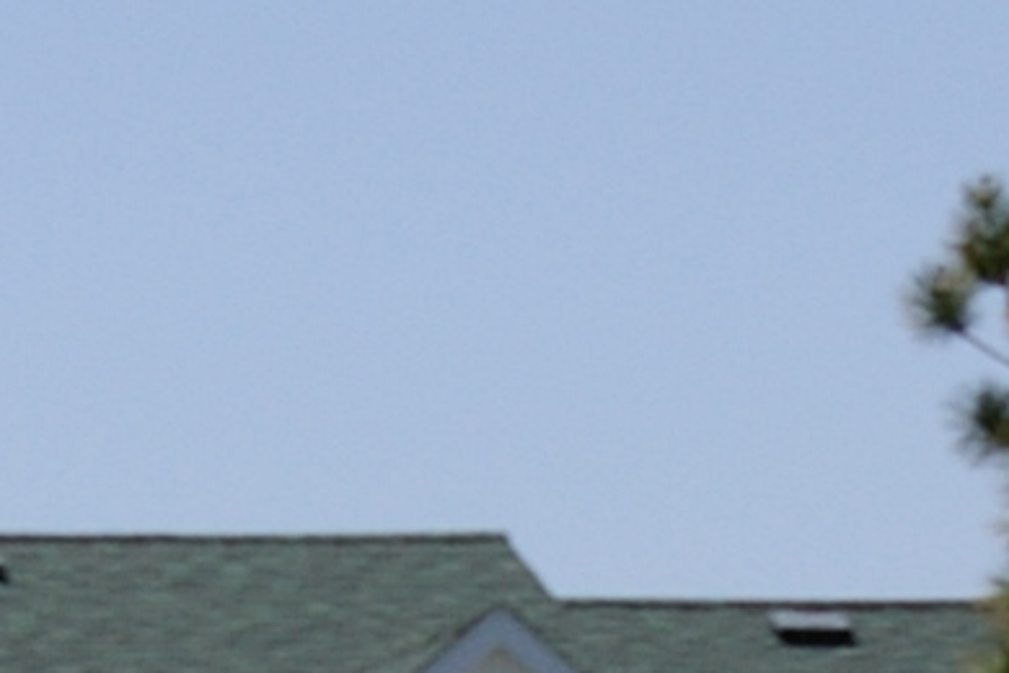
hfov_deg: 4.1
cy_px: 1877
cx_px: 458
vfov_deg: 2.7
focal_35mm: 497
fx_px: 13925
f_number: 9.5
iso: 200
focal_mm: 43
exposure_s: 1/500
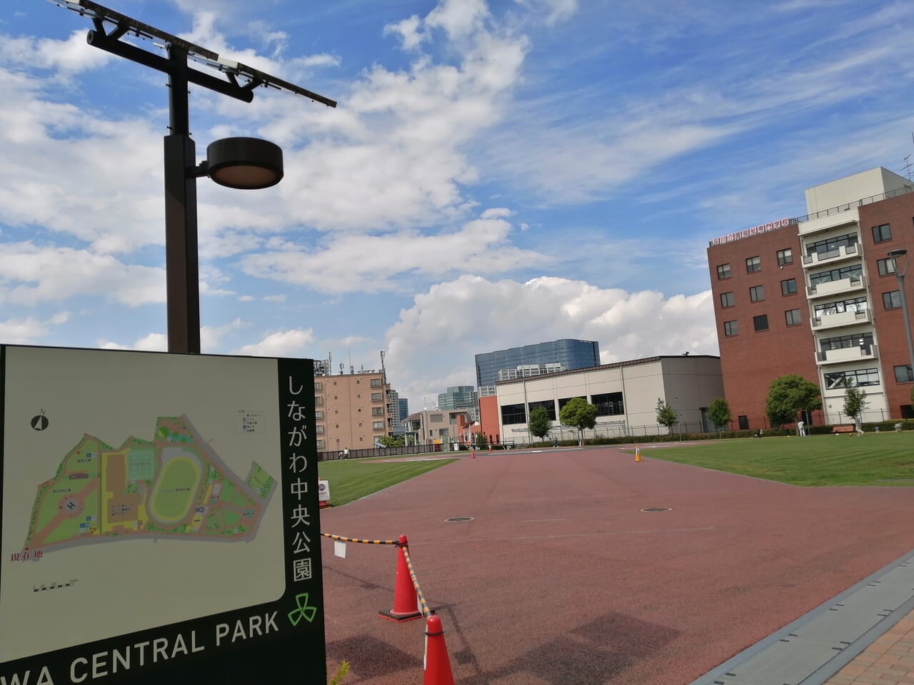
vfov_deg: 51.4
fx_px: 713
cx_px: 457
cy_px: 342
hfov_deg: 65.3
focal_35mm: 27
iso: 50
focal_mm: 3.62
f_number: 1.8
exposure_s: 1/1876
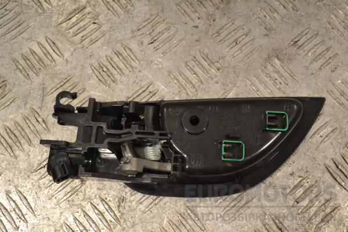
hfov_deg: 49.6
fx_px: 377
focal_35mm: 39
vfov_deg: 34.2
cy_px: 116
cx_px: 174
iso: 3200
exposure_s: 1/400
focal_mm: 26
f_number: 10
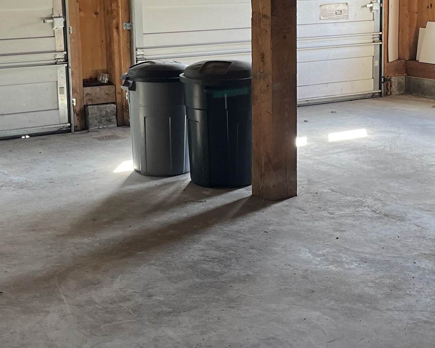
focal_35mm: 72
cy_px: 109
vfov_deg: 21.2
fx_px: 927
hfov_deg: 26.2
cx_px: 295
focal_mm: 5.1
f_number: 1.6
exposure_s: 1/121
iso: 125
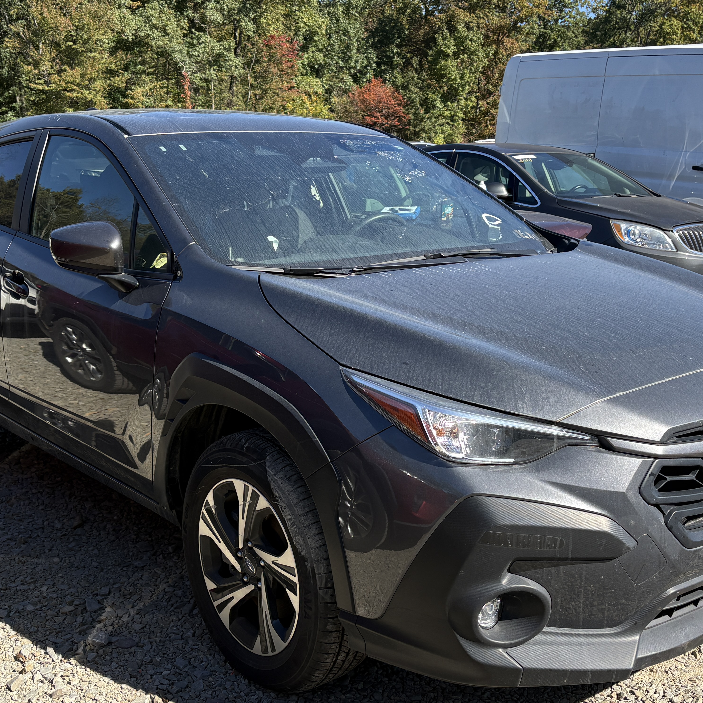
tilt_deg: -9.2
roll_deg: -0.1
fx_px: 1011
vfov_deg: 38.3
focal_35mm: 44
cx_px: 354
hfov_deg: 38.3
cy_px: 374
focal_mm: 5.96
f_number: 1.6
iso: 50
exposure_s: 1/1550
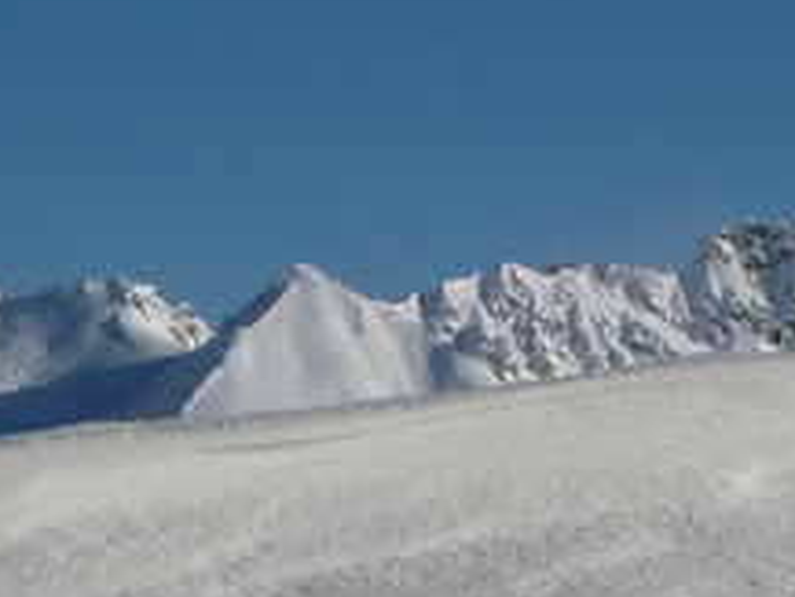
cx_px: 253
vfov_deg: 6.5
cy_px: 820
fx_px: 5193
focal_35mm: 226
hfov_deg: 8.7
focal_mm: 7.9
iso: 80
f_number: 6.3
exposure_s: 1/800
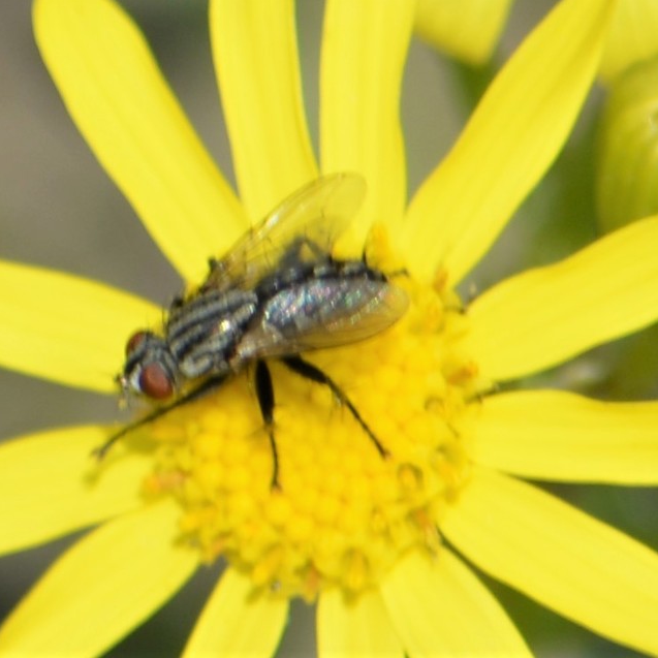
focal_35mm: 576
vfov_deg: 3.0
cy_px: 328
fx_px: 12387
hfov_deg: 3.0
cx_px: 262
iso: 100
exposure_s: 1/320
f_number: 8
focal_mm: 300
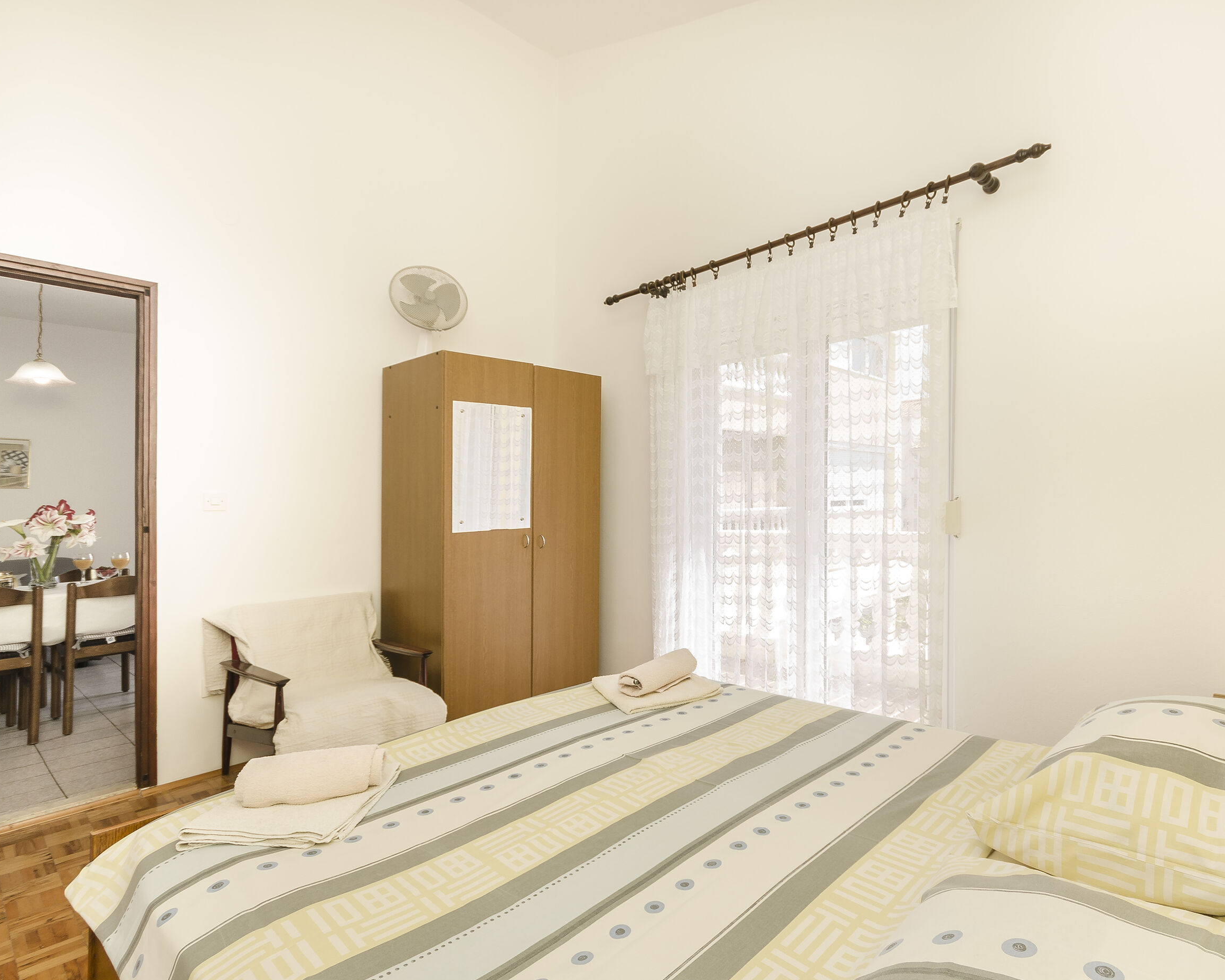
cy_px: 489
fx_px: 616
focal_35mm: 17
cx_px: 682
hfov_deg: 89.3
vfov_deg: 77.0
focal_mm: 10
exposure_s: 1/60
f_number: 7.1
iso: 100
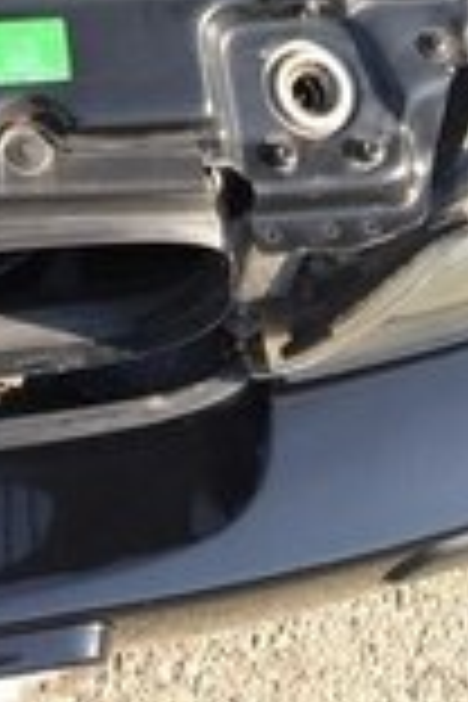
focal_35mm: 96
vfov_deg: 18.4
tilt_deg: -48.4
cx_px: -130
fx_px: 1872
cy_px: -410
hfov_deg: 13.7
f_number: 2.2
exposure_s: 1/263
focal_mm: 4.15
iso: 25
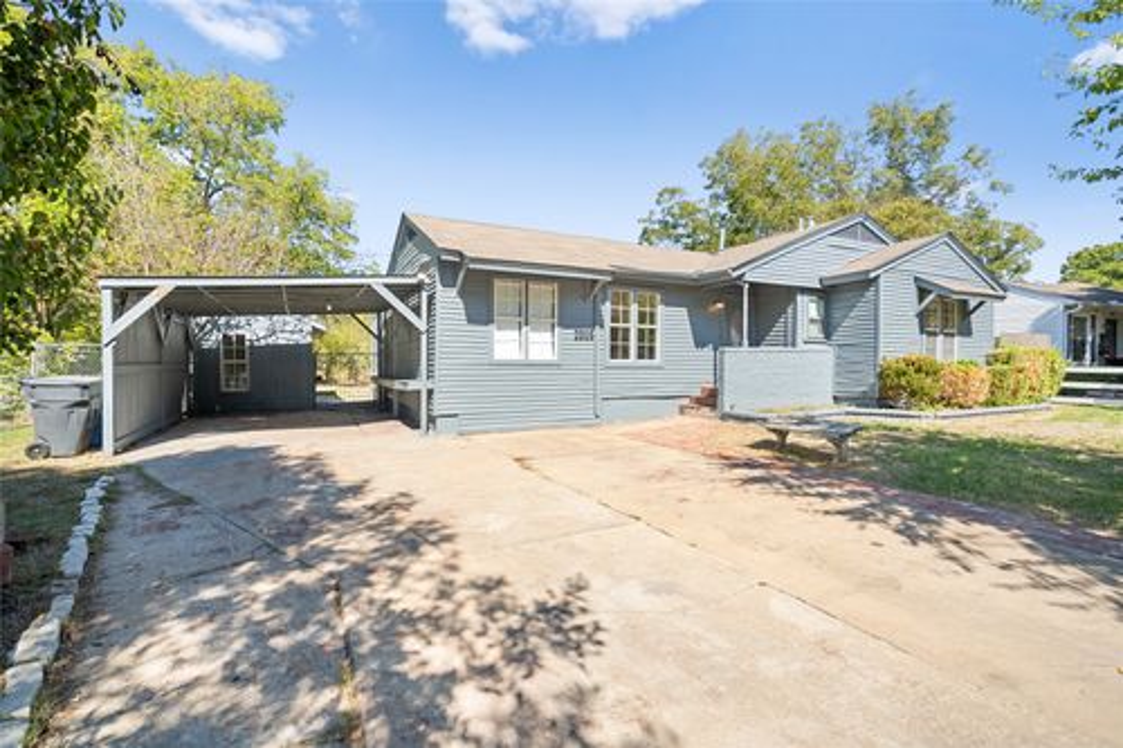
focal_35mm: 16
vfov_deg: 73.7
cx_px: 562
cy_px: 374
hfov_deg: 96.8
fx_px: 499
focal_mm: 16
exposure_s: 1/320
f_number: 7.1
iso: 800
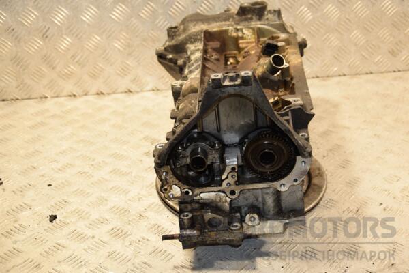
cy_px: 136
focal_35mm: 63
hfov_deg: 31.9
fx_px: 716
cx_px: 204
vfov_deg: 21.6
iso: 800
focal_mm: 42
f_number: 5
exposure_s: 1/200
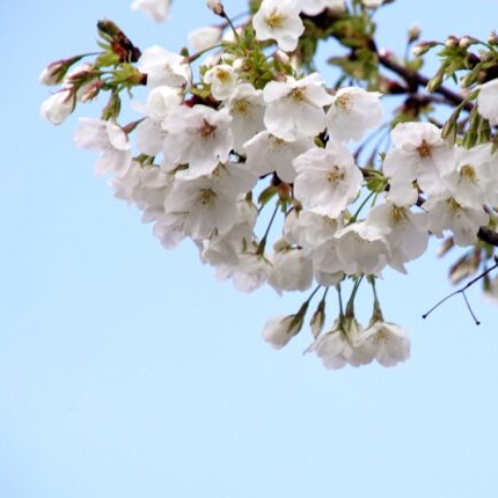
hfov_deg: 3.7
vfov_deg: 3.7
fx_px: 7764
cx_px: 366
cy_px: 236
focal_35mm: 477
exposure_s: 1/400
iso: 1600
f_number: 10
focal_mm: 230
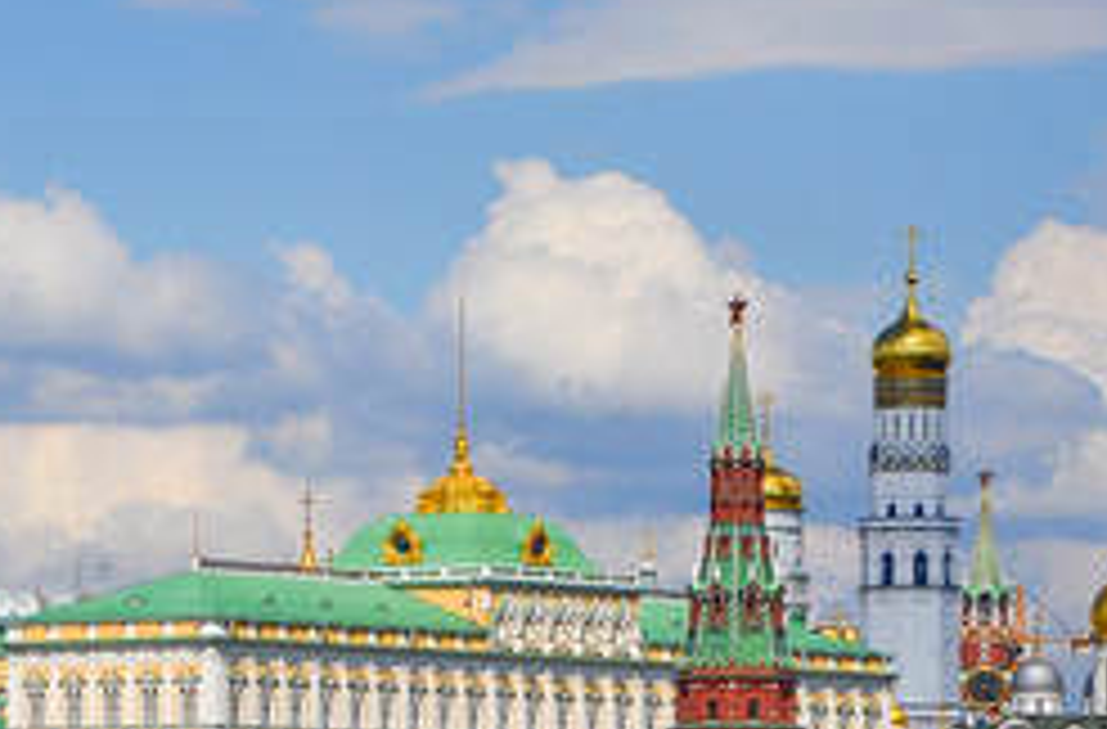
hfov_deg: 7.1
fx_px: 8883
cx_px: 153
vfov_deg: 4.7
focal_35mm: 290
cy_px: 792
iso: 100
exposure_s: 1/3200
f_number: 5.6
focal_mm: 66
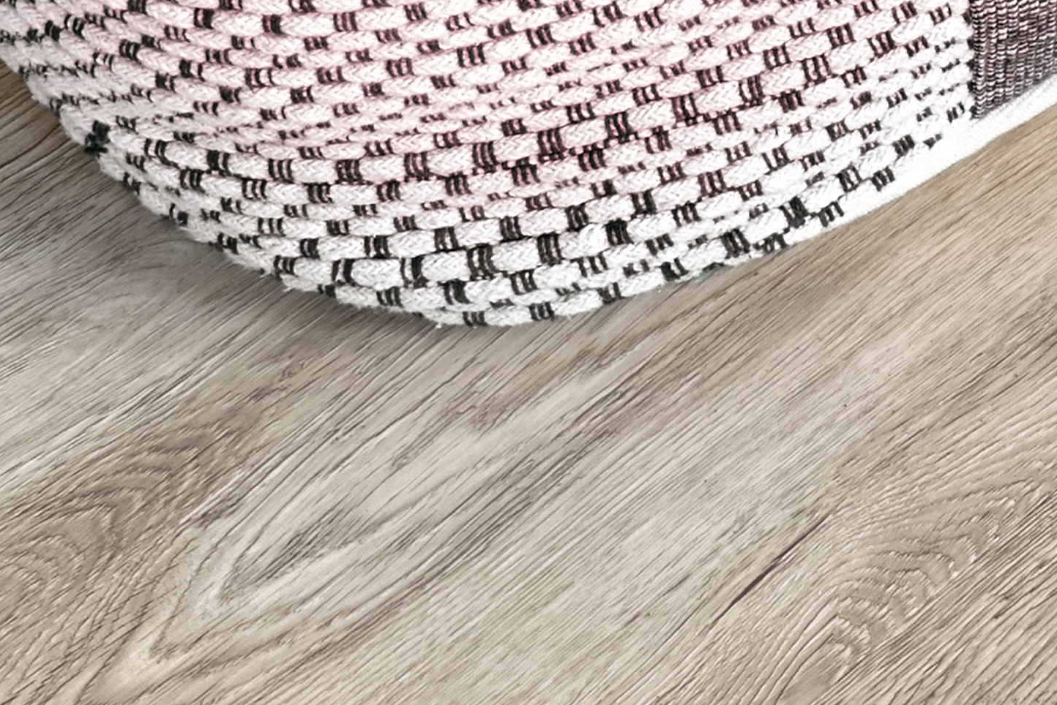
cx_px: 1440
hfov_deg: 13.1
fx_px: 4406
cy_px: -410
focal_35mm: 150
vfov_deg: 8.9
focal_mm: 36
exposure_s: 10
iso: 100
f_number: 14
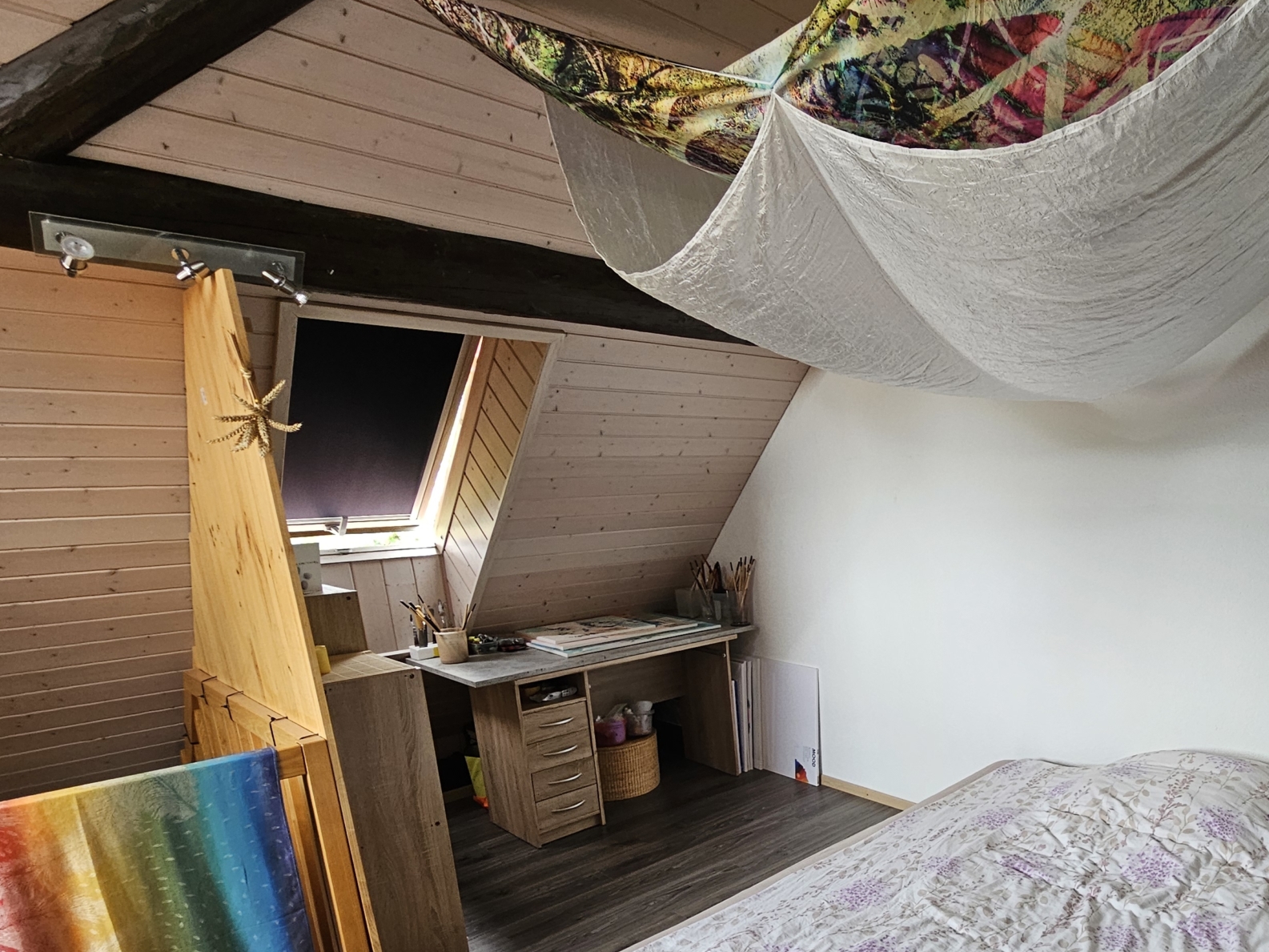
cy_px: 683
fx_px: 770
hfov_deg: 74.0
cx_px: 935
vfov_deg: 60.8
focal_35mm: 21
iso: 160
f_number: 2.2
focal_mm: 2.2
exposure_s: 1/50
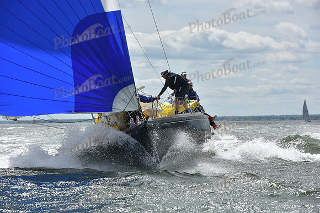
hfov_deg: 12.1
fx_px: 1511
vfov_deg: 8.1
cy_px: 106
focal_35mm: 170
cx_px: 160
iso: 320
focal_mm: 170
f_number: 9
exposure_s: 1/1250
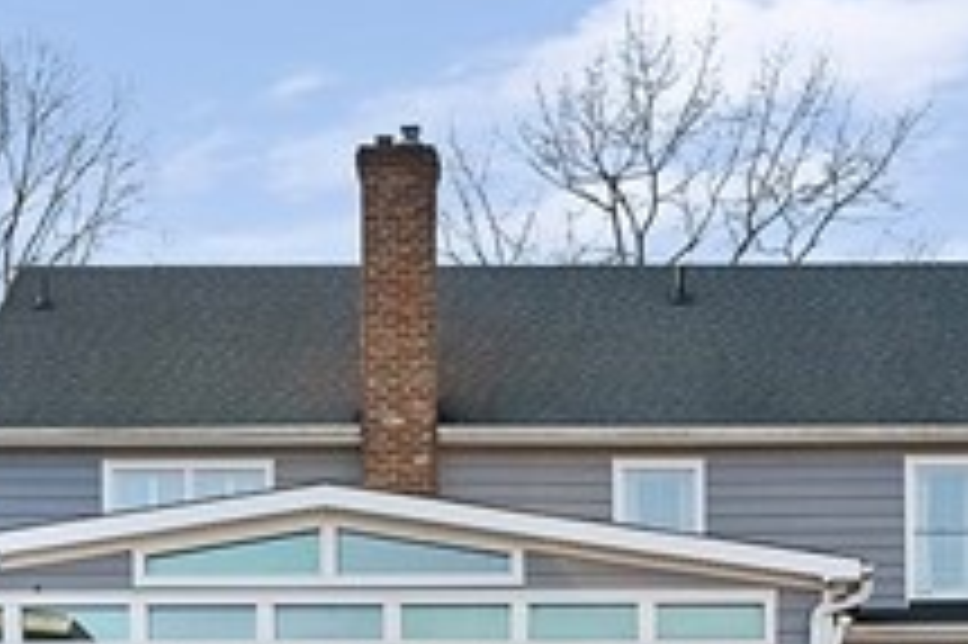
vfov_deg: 11.4
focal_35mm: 111
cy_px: 1189
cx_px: 646
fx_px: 2982
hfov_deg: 18.4
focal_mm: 22
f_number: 8
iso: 800
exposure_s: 1/320
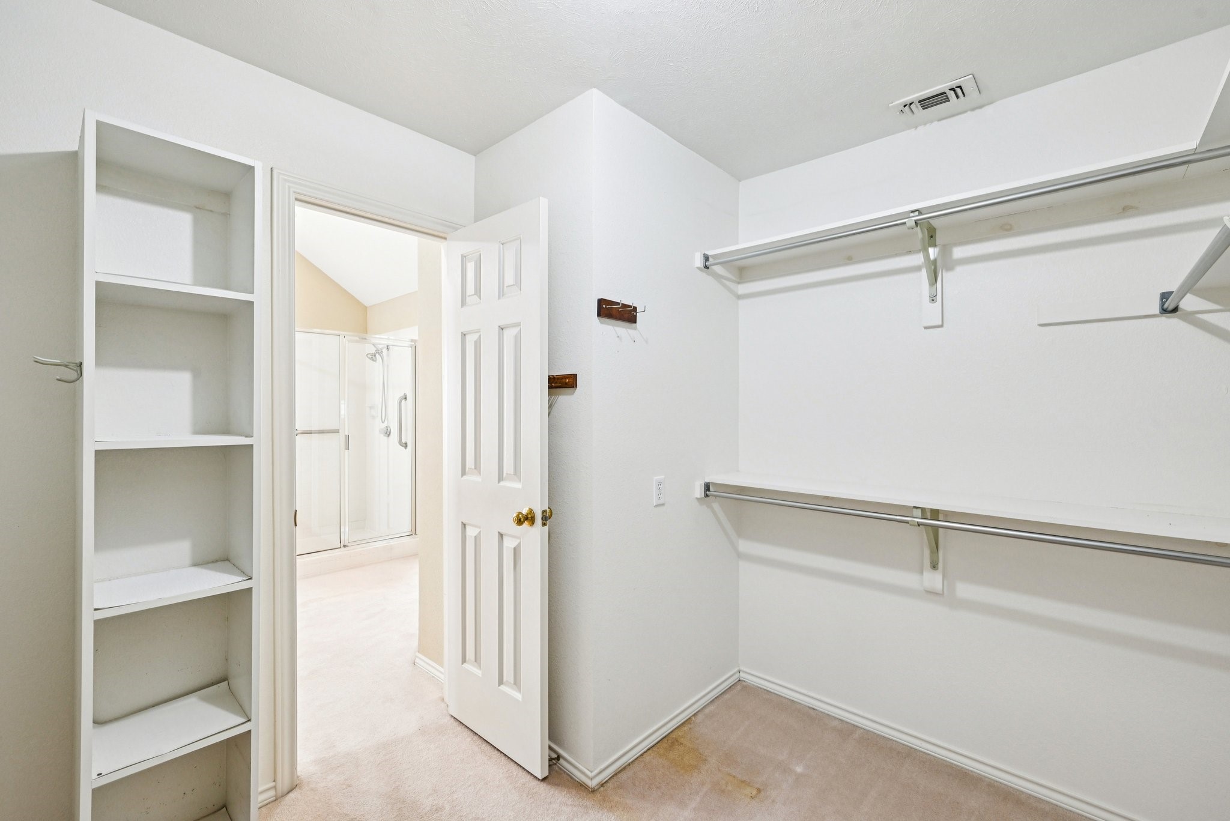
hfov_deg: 100.4
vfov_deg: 77.4
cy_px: 410
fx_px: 513
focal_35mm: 15
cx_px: 615
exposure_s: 1/13
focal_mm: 15
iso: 400
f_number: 8
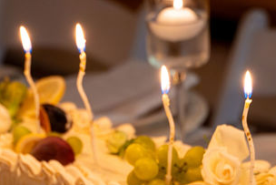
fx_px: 959
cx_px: 159
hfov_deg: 16.4
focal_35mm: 125
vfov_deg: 10.5
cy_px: 296
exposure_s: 1/250
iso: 4000
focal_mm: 37.1
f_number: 2.8
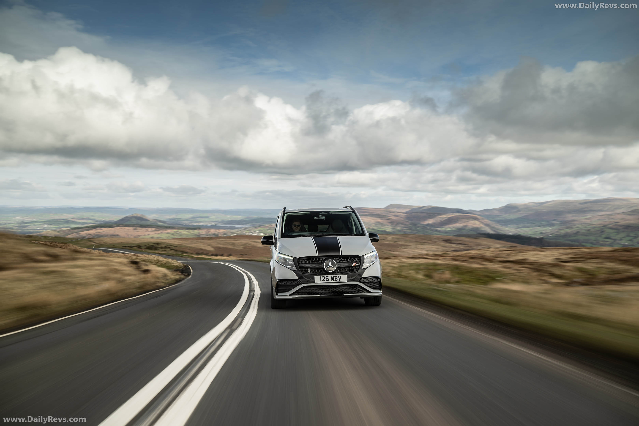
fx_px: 577
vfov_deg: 40.5
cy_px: 213
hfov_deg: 58.0
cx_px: 320
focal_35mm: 32
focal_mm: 32.5
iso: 32
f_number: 7.1
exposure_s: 1/10
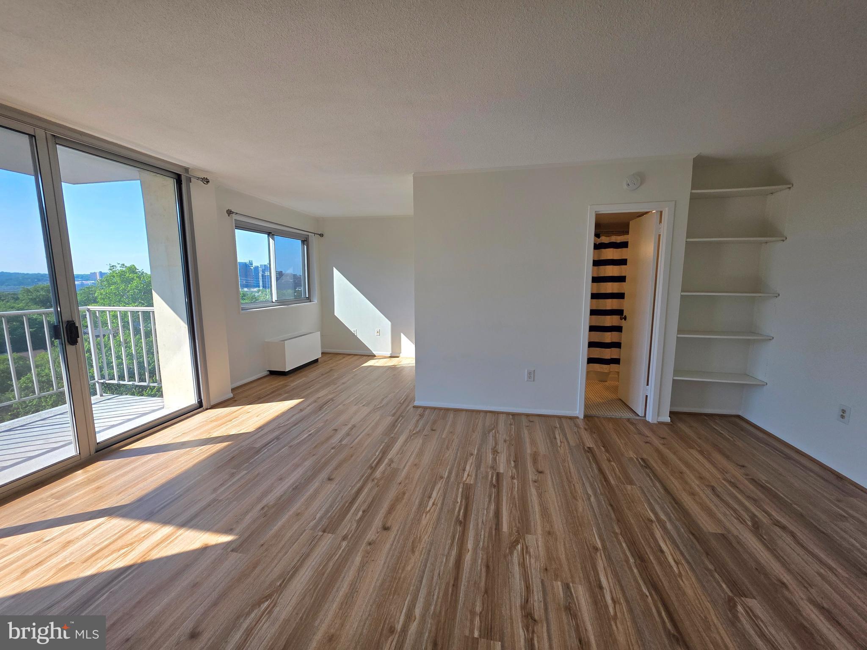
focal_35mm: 13
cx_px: 434
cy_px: 325
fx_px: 326
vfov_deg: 89.9
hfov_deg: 106.2
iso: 40
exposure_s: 1/769
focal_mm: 2.2
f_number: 1.9
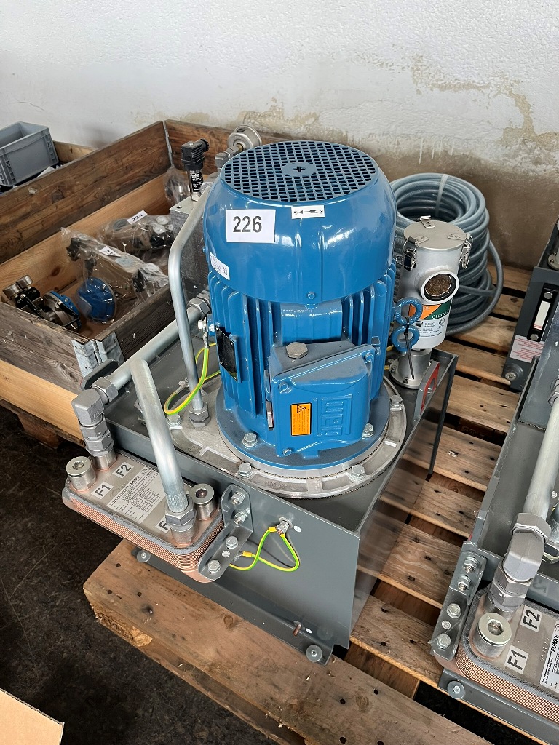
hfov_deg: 53.1
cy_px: 372
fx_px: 560
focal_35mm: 26
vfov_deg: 67.3
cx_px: 280
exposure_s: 1/50
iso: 64
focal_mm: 5.1
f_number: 1.6
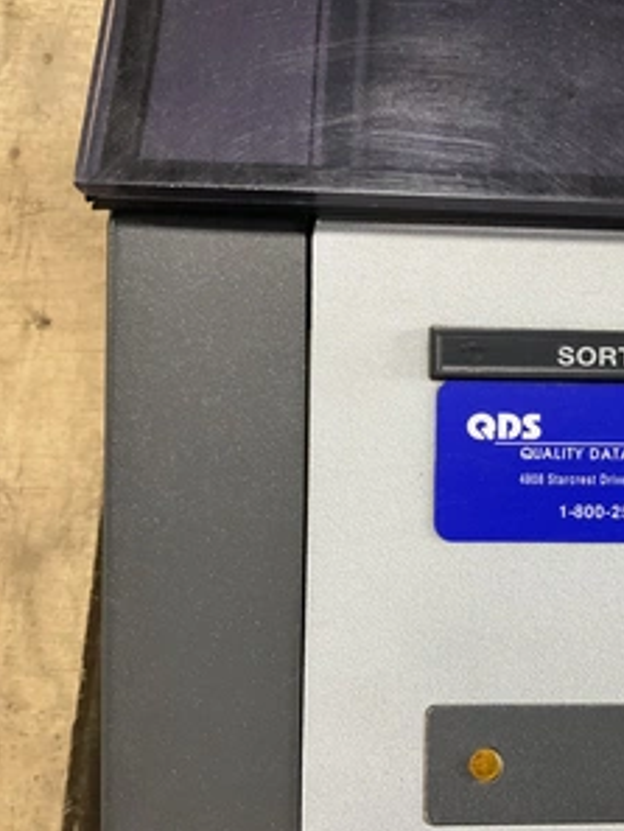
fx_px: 937
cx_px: 534
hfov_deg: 35.2
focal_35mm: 39
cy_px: 414
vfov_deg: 47.8
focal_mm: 3
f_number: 1.8
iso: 100
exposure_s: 1/60
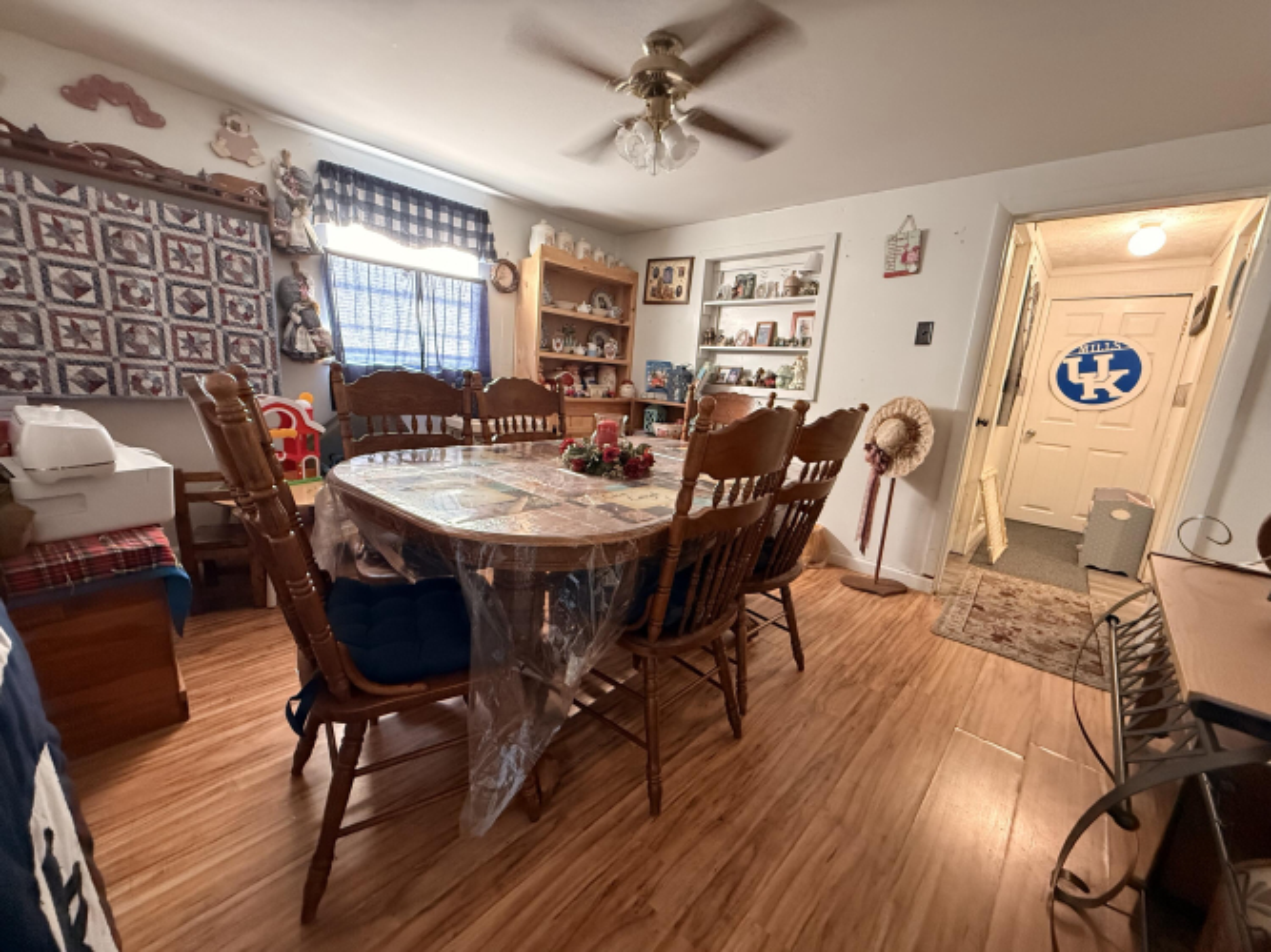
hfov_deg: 102.1
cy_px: 476
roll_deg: -4.3
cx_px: 636
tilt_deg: -11.6
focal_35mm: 14
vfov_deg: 85.7
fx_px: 514
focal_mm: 2.22
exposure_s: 1/60
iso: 640
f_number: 2.2
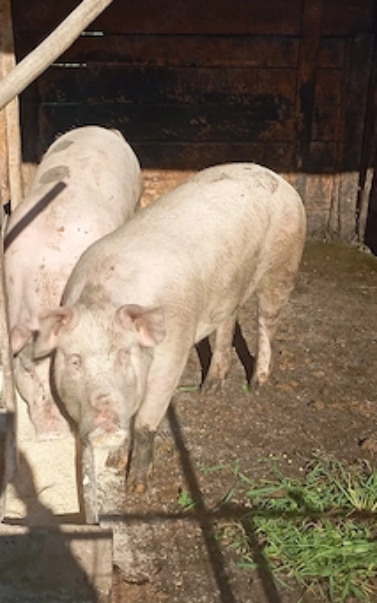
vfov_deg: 38.8
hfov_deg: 24.8
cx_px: 165
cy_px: 340
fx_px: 855
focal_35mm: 52
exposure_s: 1/556
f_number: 1.8
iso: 101
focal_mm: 4.27
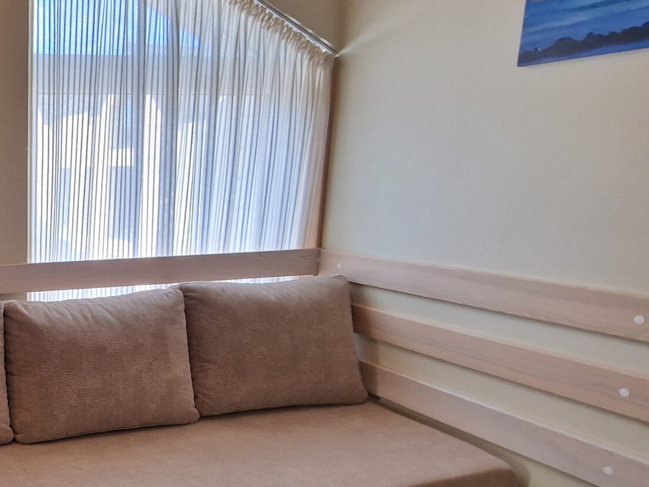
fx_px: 563
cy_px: 299
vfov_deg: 46.5
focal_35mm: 30
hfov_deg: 46.1
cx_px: -50
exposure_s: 1/50
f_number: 2.2
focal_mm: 2.2
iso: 100
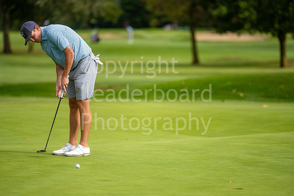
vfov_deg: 4.6
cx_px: 147
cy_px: 98
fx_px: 2450
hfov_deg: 6.9
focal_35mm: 300
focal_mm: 300
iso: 640
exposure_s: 1/2500
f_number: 4
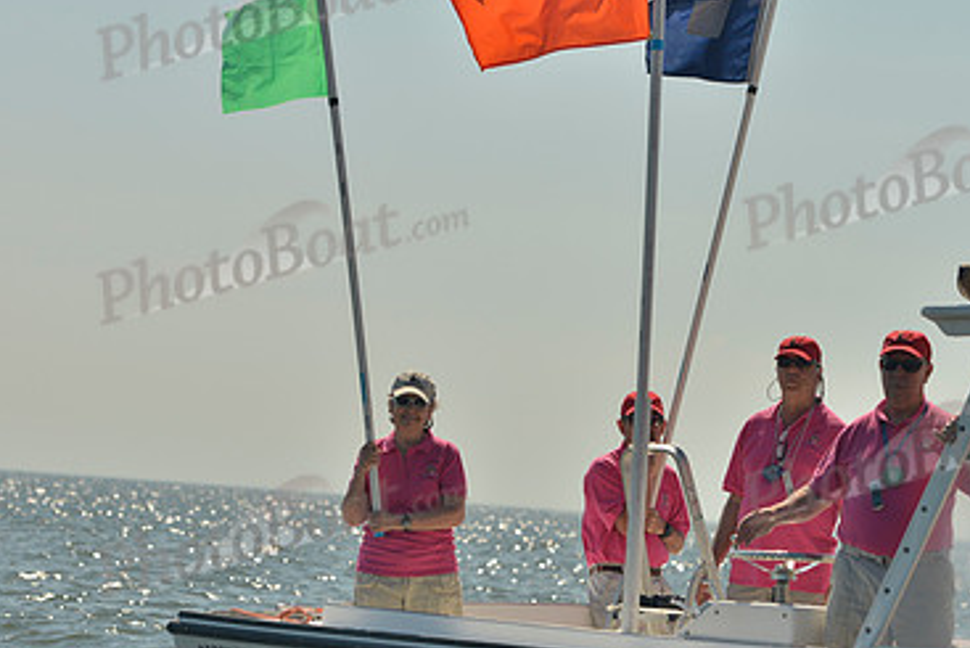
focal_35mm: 177
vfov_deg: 7.8
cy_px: 356
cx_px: 608
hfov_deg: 11.6
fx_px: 4771
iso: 200
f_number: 5
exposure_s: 1/1250
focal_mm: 112
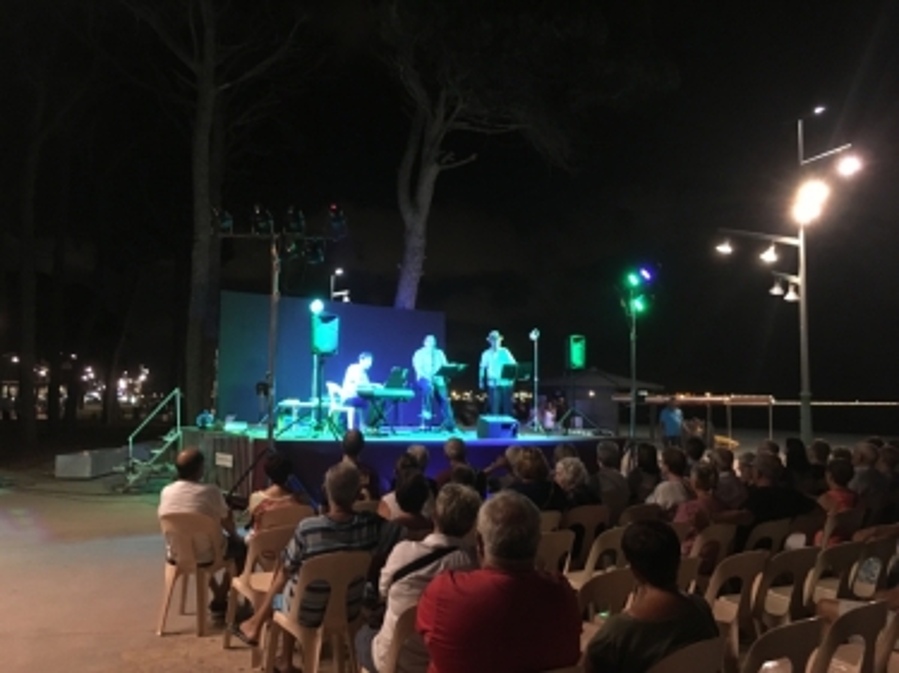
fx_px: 753
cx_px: 450
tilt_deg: +3.9
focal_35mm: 29
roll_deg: -0.5
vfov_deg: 48.2
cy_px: 336
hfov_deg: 61.7
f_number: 2.2
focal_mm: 4.15
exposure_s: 1/17
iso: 400
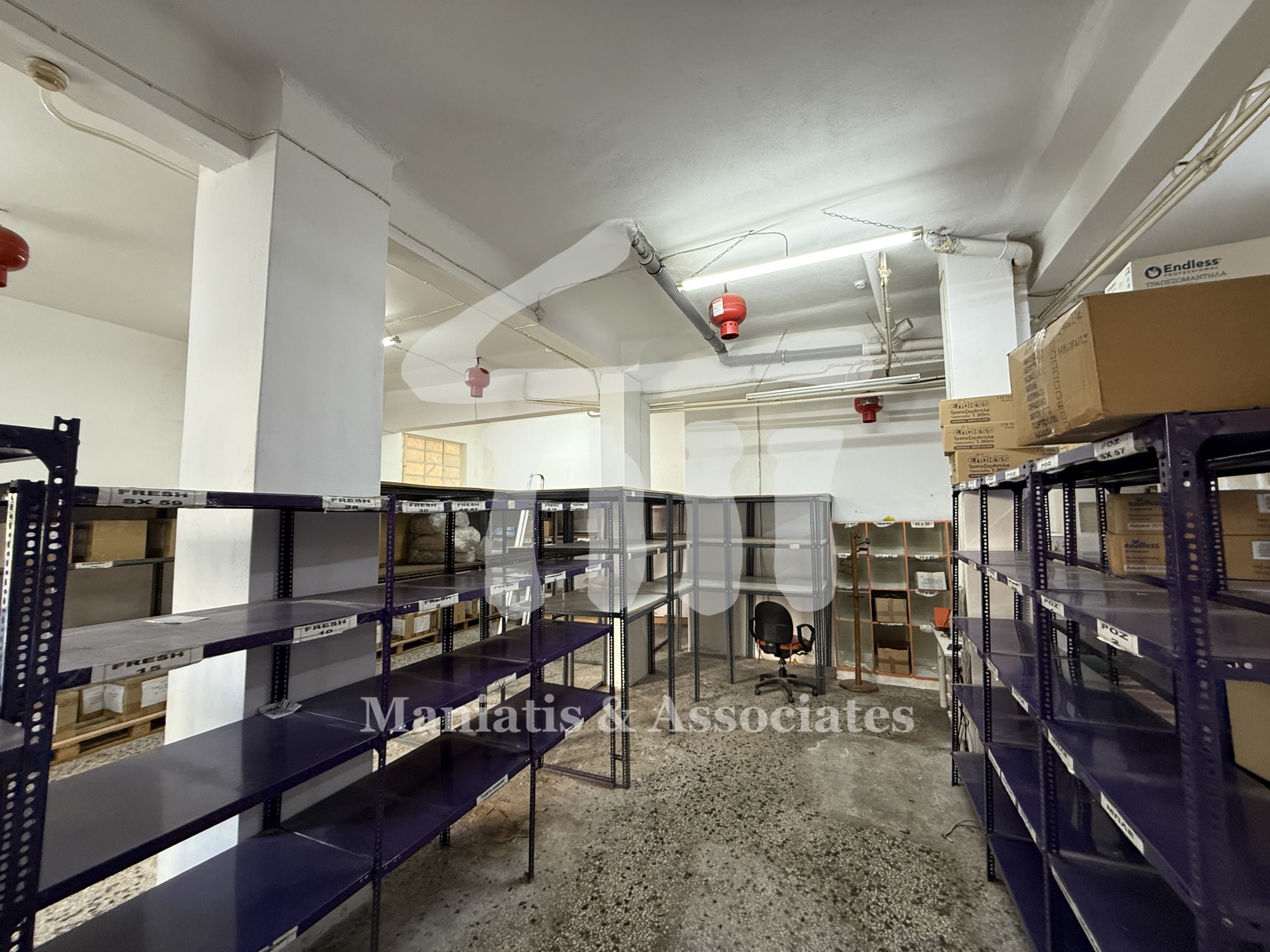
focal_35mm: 14
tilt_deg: +2.8
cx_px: 635
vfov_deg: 85.7
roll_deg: +1.0
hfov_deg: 102.1
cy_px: 476
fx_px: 514
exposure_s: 1/50
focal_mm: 2.22
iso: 200
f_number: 2.2
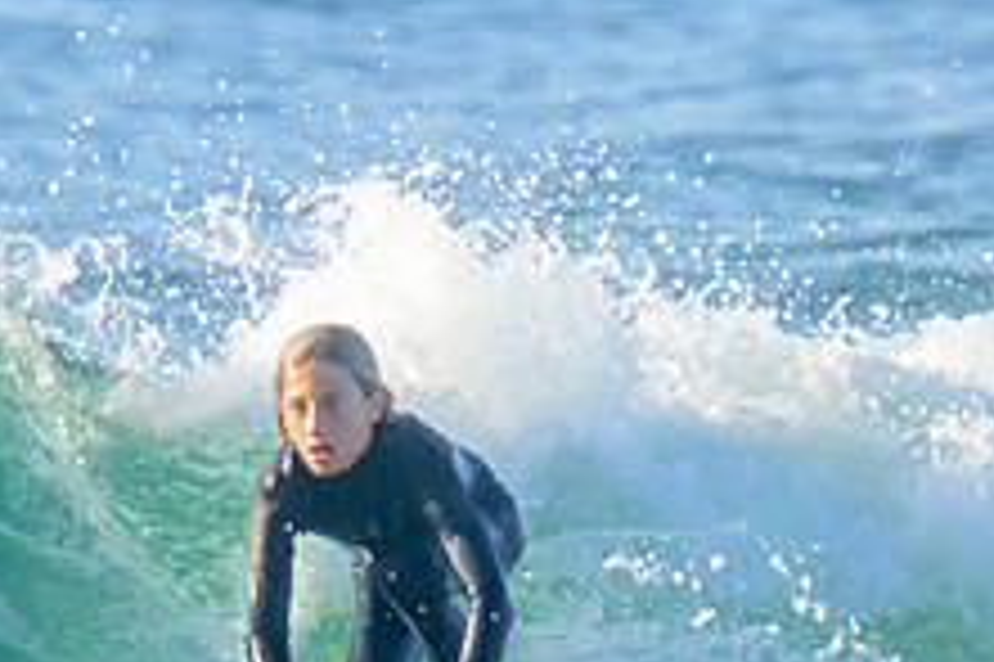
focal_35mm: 2712
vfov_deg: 0.5
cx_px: 64
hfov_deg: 0.8
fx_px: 74823
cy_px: 506
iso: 1800
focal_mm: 800
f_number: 11
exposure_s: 1/2000
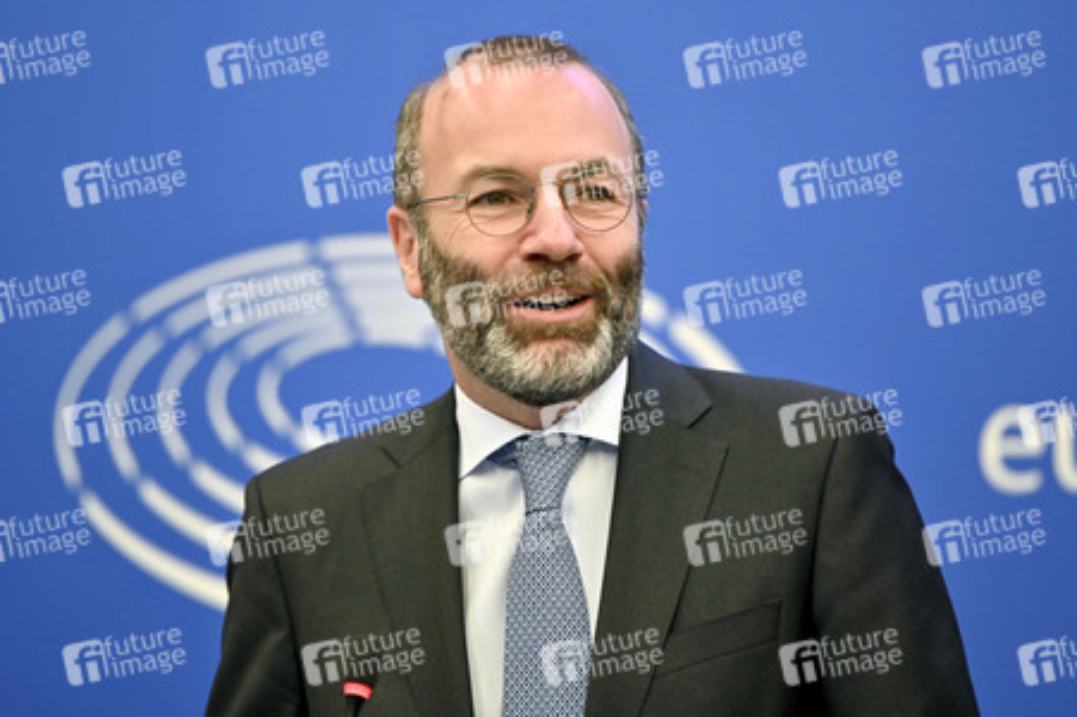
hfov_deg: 10.3
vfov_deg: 6.9
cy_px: 358
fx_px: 5979
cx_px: 538
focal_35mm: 200
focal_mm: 200
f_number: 2.8
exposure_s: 1/160
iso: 640
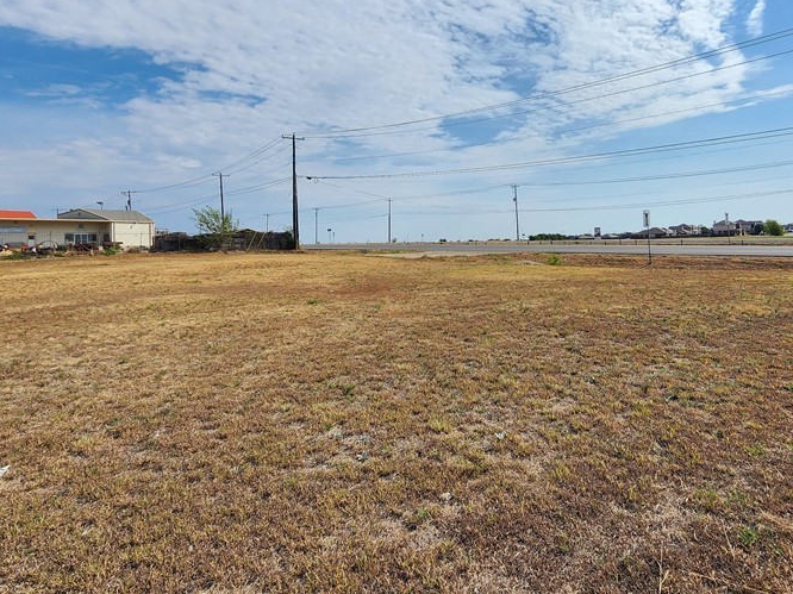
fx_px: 458
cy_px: 213
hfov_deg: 80.5
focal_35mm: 20
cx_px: 488
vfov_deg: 64.7
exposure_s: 1/2476
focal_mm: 2.2
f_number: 2.2
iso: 50
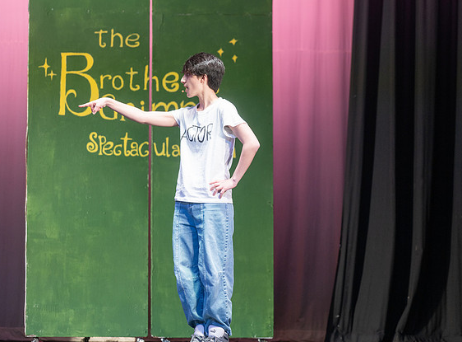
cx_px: 225
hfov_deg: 15.3
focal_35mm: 130
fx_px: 1725
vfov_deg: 11.3
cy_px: 152
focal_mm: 104
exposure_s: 1/320
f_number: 2.8
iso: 640
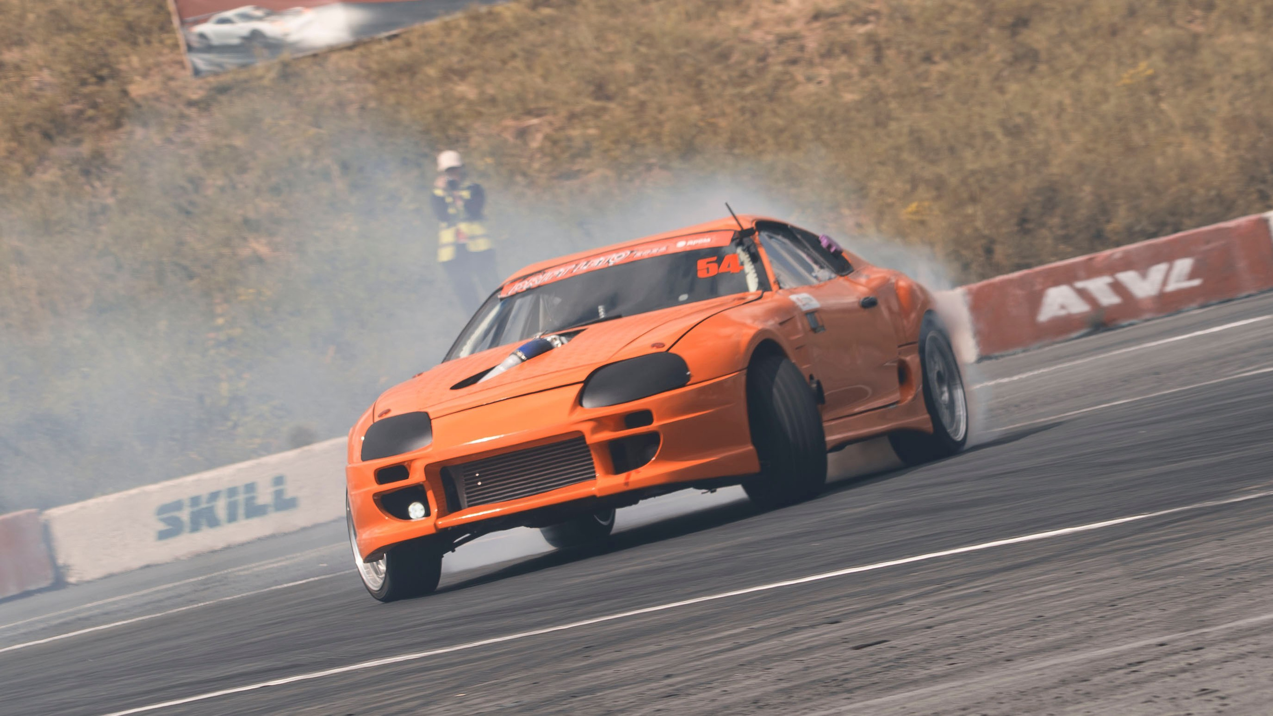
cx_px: 633
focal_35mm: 303
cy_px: 411
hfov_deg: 7.1
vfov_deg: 4.0
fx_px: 10218
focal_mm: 135
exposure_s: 1/125
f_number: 10
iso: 100
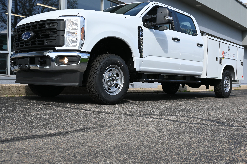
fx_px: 268
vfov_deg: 34.2
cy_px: 82
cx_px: 124
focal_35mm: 39
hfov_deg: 49.6
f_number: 6.3
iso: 100
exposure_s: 1/320
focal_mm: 26
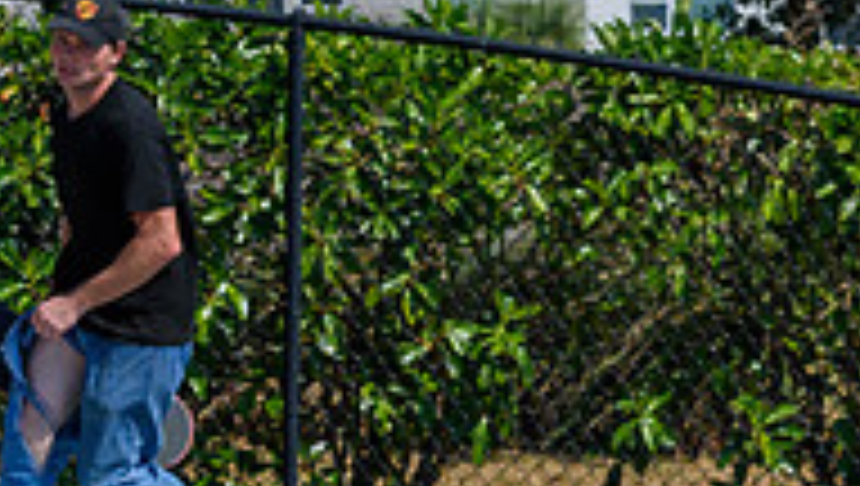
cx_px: 239
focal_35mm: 438
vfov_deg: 2.8
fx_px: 10001
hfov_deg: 4.9
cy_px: 866
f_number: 9
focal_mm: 92
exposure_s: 1/1250
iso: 200
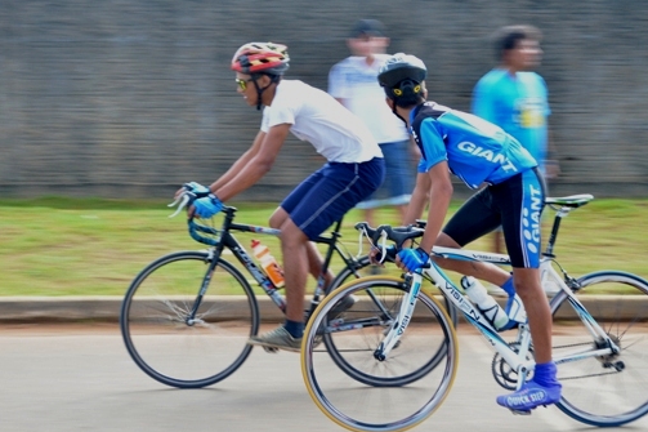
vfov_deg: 17.1
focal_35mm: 80
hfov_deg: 25.4
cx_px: 286
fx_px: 1439
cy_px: 227
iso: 200
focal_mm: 42
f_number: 5.6
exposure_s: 1/100
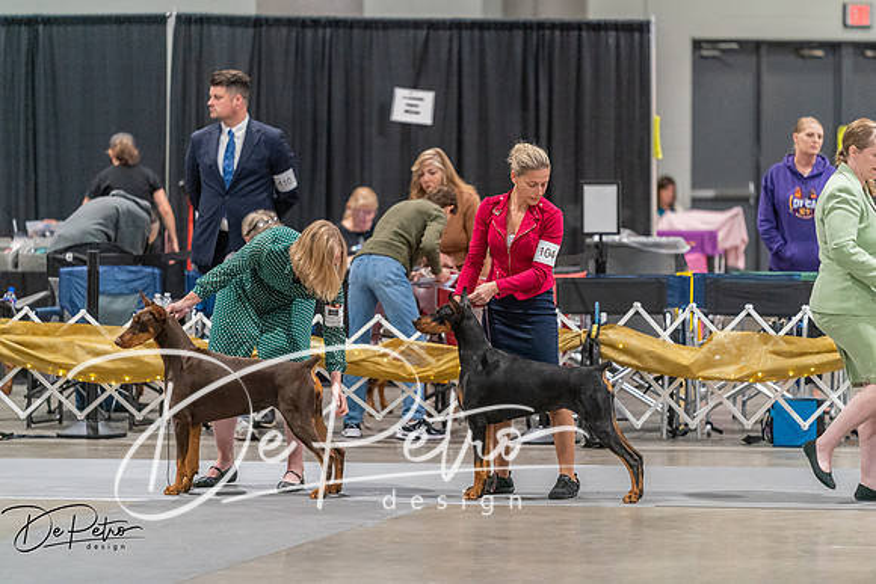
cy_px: 292
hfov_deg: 10.3
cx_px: 438
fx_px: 4868
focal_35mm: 200
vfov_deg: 6.9
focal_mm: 200
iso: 6400
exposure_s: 1/250
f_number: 2.8
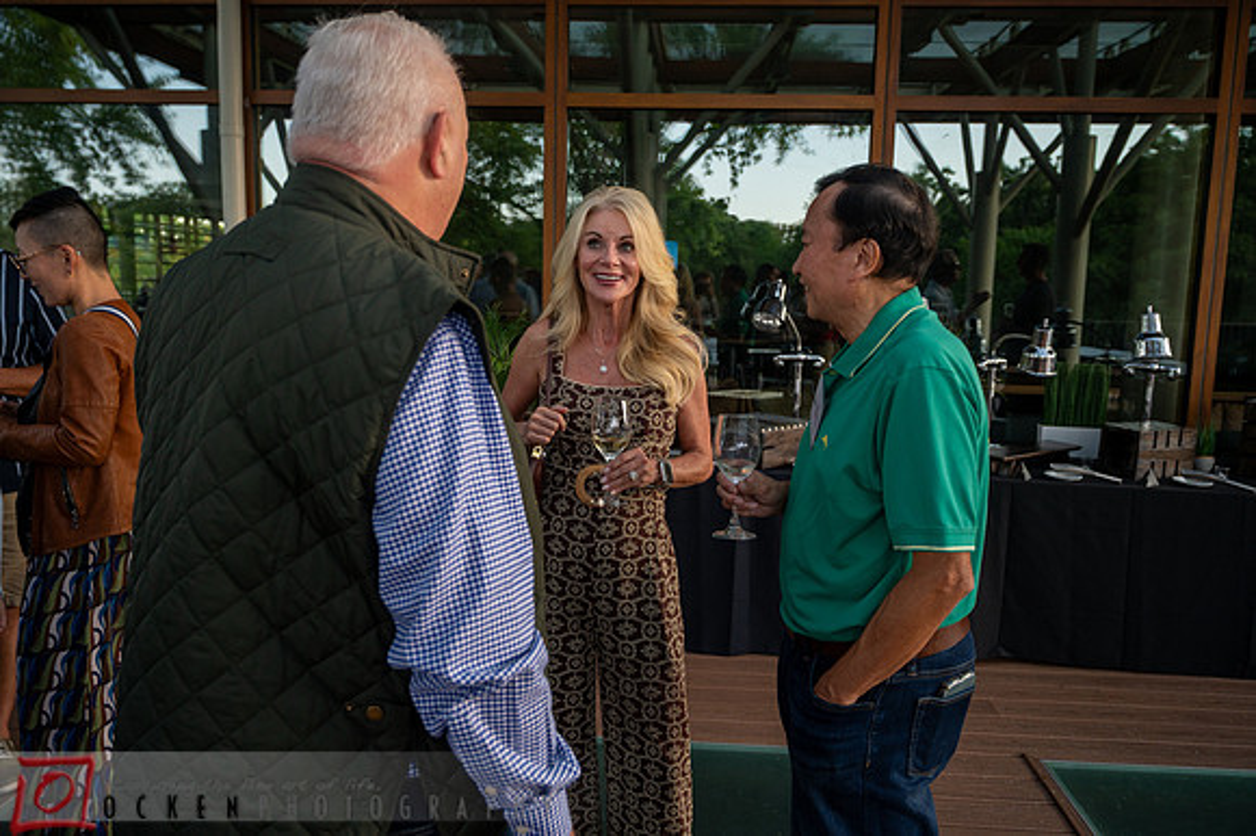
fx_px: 976
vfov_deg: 46.4
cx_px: 628
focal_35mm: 28
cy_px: 418
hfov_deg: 65.5
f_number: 4
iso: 400
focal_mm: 28
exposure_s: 1/320
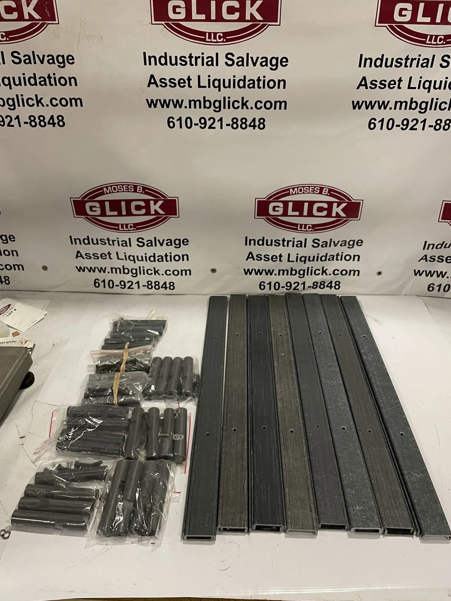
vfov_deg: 67.3
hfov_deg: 53.1
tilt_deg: -31.1
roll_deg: -2.1
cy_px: 300
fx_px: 452
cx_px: 226
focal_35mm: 26
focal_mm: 4.2
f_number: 1.6
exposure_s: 1/60
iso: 100
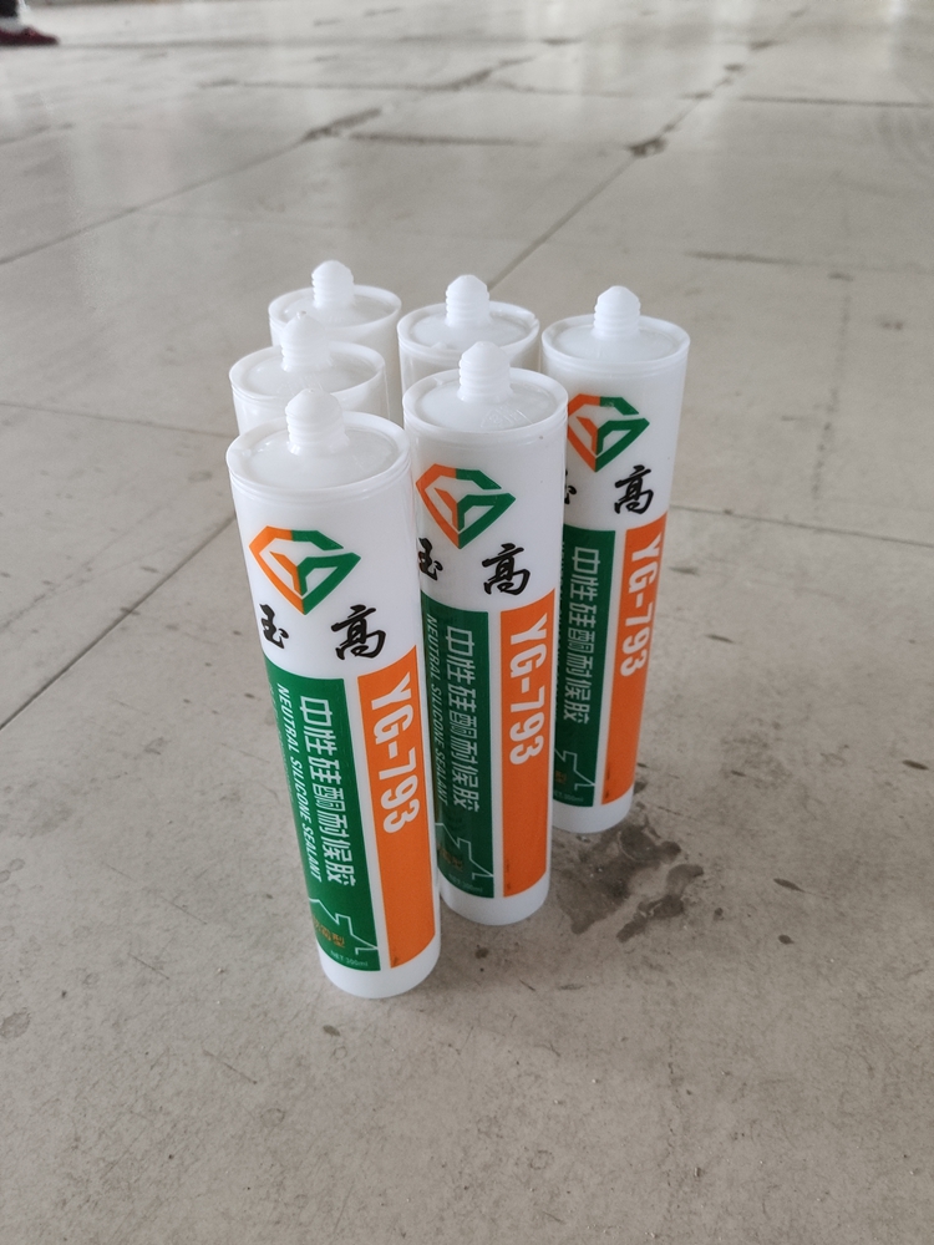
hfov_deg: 51.4
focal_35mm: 27
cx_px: 467
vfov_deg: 65.3
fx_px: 971
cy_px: 622
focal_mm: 4.75
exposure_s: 1/50
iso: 2935
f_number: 1.75
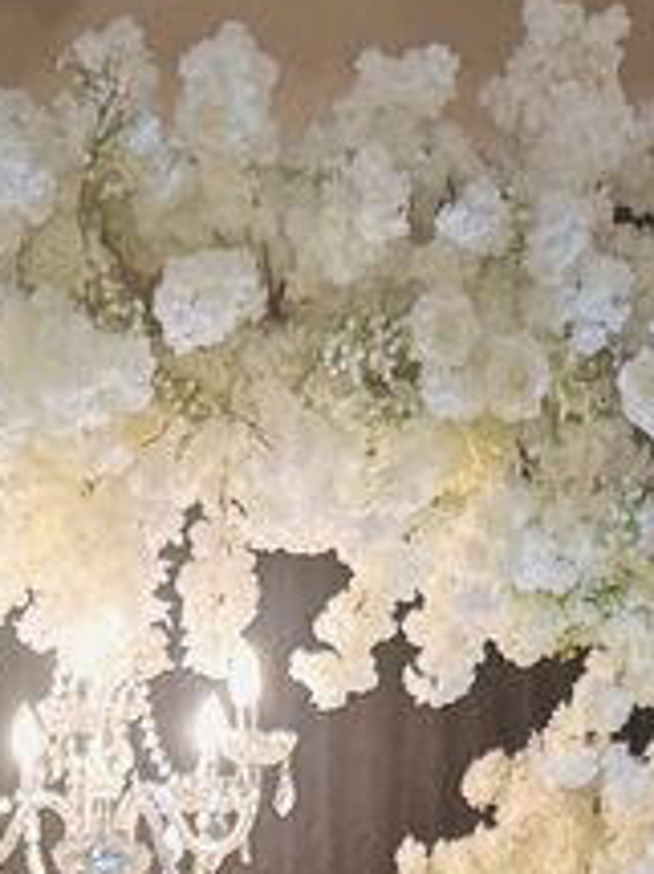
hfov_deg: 8.3
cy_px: 2382
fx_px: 4514
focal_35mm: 179
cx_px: 106
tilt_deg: -3.0
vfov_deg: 9.3
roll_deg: -0.6
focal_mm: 6.76
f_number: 1.78
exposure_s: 1/60
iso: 125
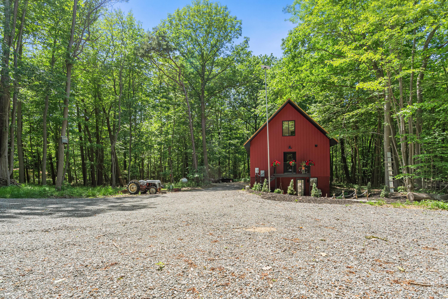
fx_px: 199
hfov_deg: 96.7
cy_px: 150
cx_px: 224
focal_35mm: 16
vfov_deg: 73.7
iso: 250
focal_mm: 16
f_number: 8
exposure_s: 1/250
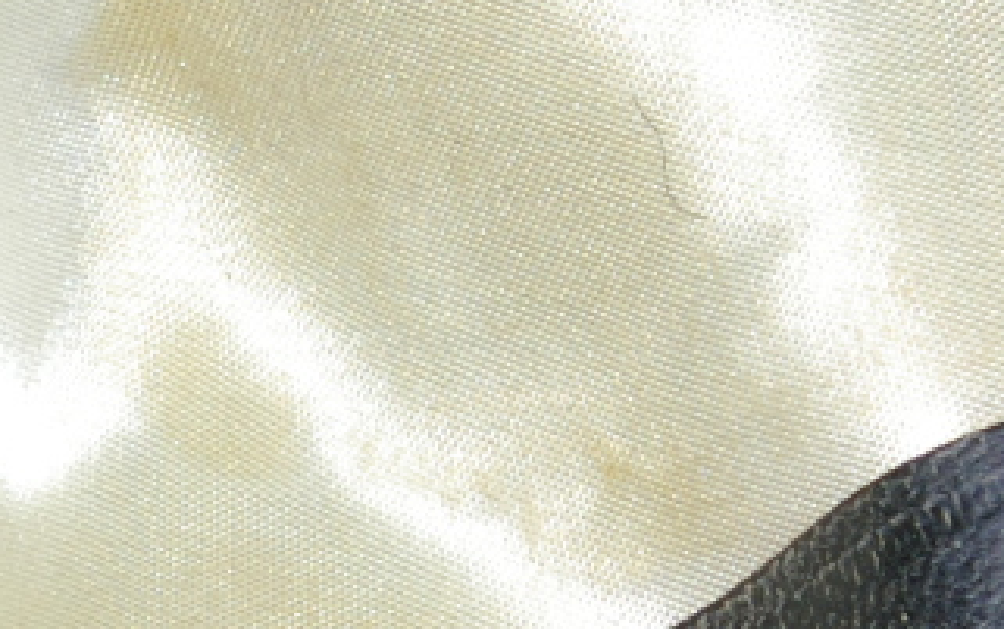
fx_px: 7611
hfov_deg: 7.5
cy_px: 929
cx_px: -63
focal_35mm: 278
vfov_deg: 4.7
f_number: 13
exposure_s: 1/60
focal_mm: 38
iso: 200
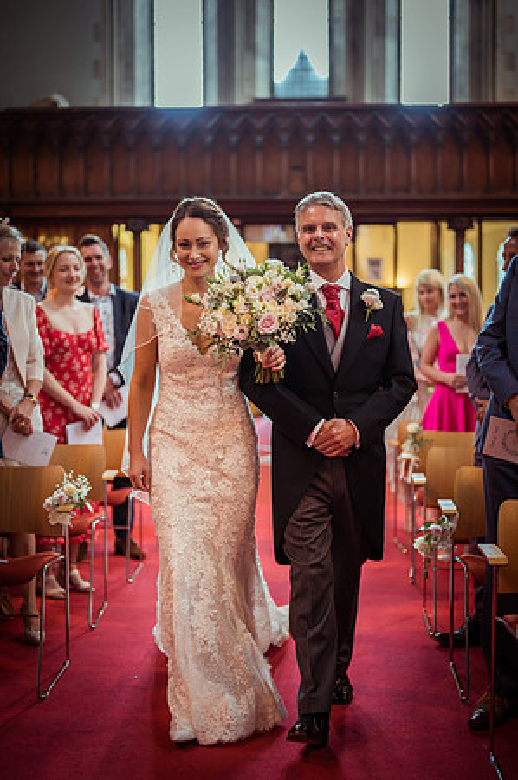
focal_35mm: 50
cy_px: 390
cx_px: 259
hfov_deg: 26.9
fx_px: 1082
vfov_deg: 39.6
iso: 560
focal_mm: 50
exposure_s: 1/160
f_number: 1.8
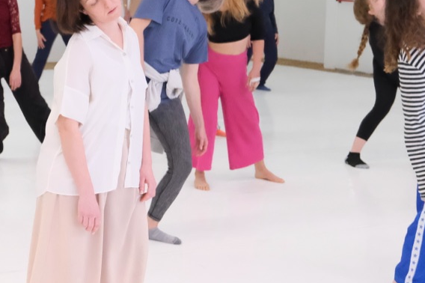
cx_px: -4
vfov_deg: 18.3
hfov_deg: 25.9
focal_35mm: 74
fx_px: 873
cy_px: 89
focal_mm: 20
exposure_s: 1/350
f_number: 3.2
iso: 12800
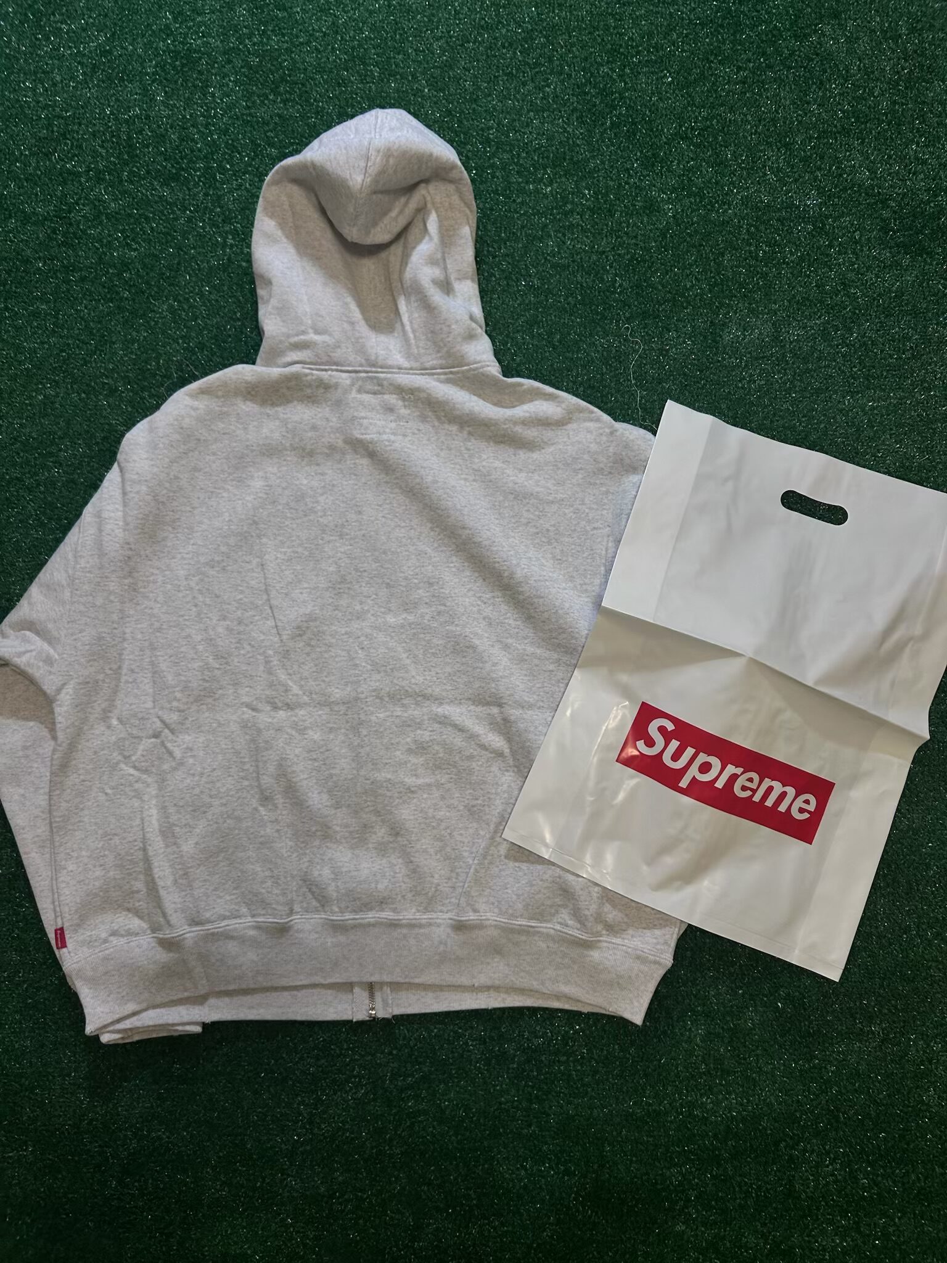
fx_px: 948
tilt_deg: -83.3
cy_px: 632
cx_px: 474
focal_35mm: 26
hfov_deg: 53.1
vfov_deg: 67.3
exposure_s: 1/60
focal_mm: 5.7
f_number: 1.5
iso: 80
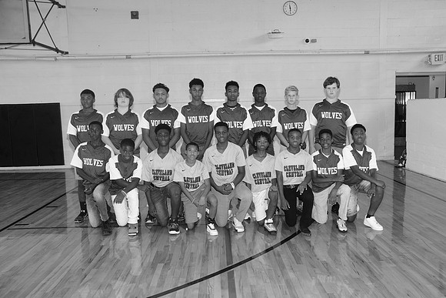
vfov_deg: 37.9
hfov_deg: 54.4
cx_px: 223
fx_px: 434
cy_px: 149
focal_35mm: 35
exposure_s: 1/200
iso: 1000
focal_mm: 23
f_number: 4
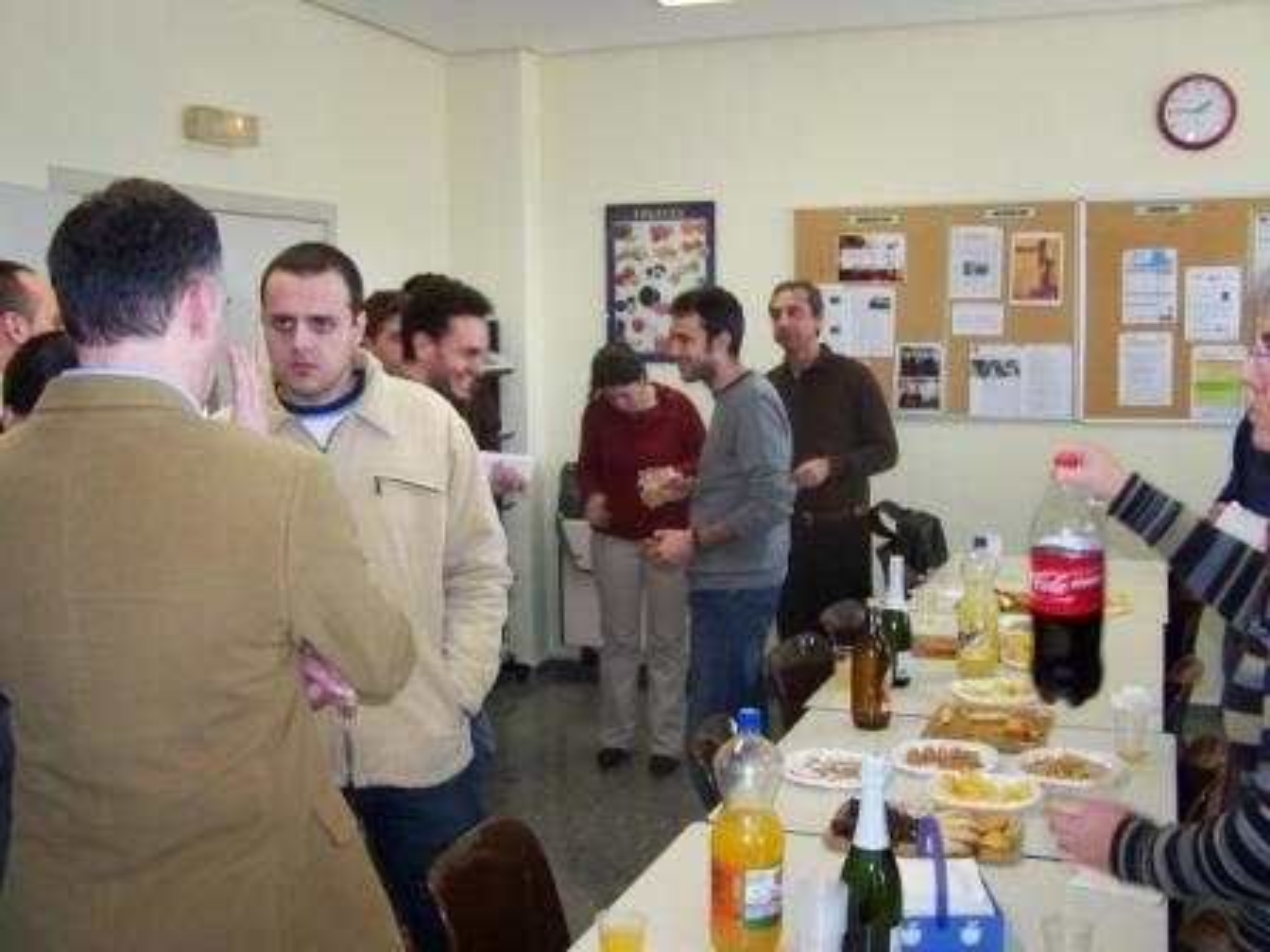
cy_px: 476
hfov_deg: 49.0
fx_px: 1394
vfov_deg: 37.7
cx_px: 635
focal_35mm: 38
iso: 200
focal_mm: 6.3
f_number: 2.8
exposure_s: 1/50
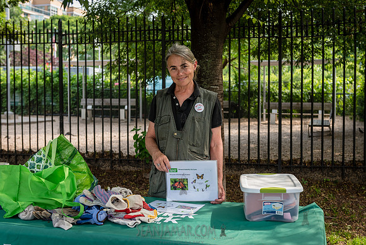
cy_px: 122
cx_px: 183
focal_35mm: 50
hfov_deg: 39.5
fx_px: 510
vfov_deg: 26.9
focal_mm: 48
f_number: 4
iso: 320
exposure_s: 1/320
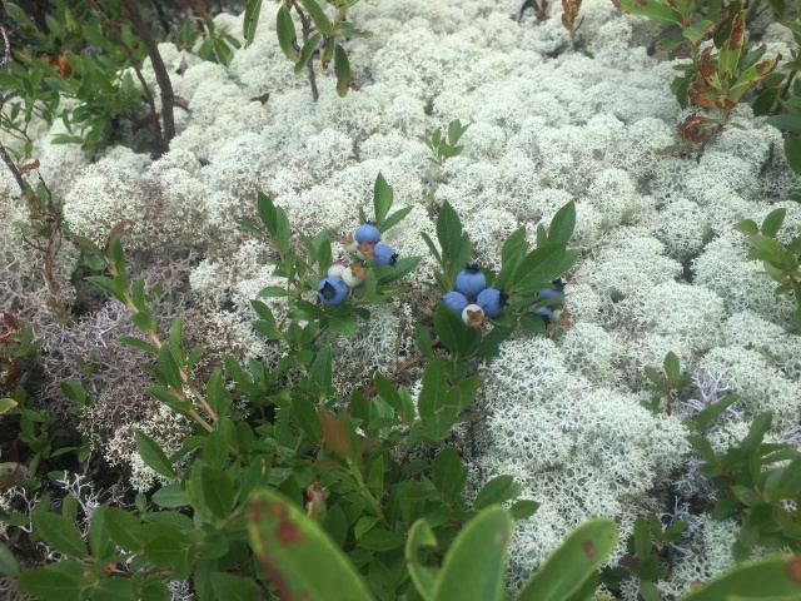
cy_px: 300
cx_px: 400
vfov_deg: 48.2
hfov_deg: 61.7
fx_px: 671
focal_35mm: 29
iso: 25
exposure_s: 1/591
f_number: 2.2
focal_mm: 4.15
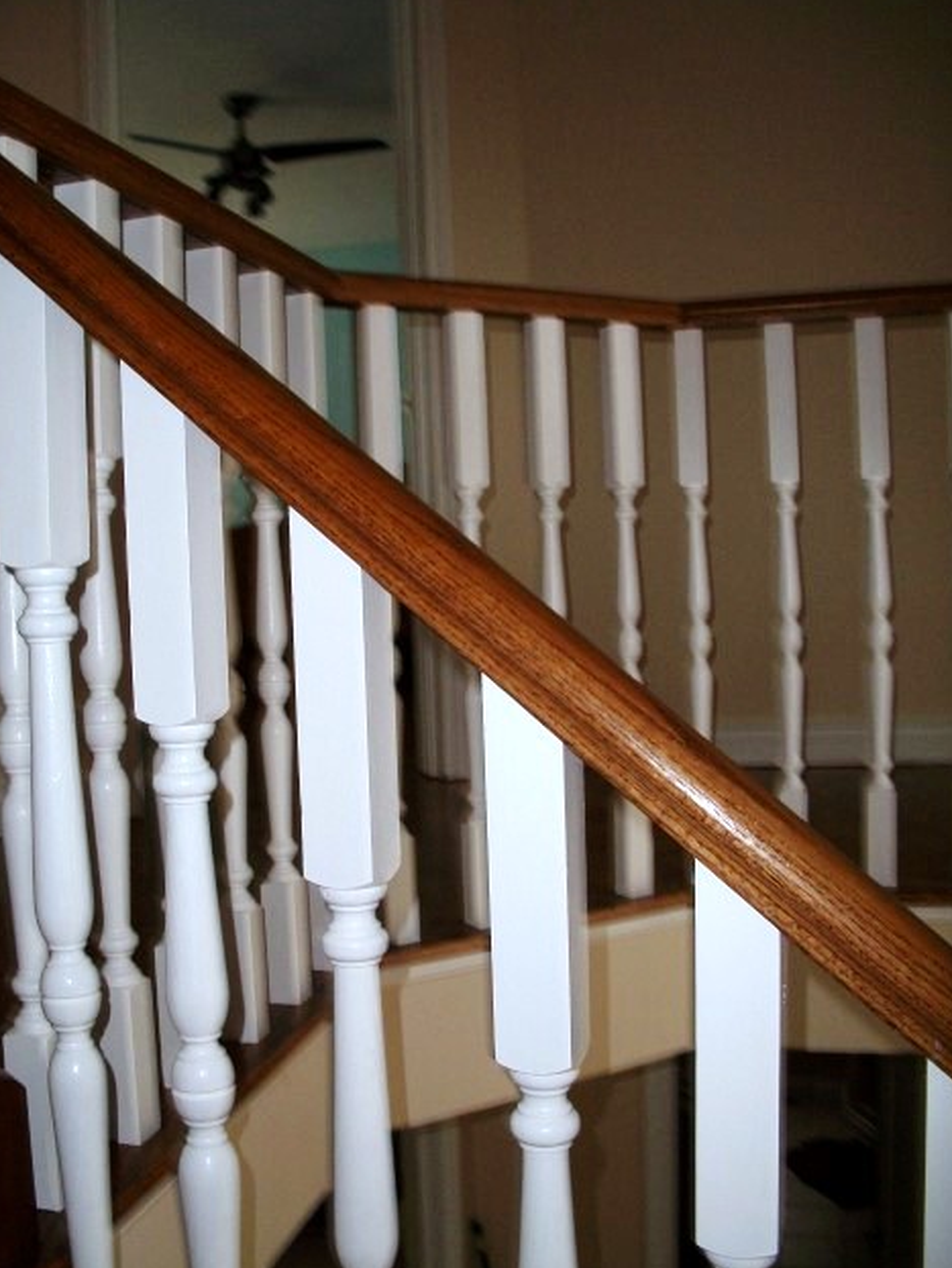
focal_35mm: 36
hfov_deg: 39.7
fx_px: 1319
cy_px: 626
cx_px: 471
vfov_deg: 51.3
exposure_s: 1/125
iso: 200
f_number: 3.1
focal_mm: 6.3
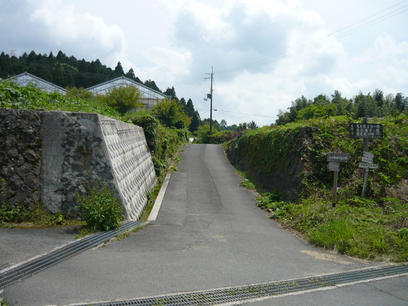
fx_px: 389
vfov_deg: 42.9
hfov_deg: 55.4
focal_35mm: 33
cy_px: 153
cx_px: 204
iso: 100
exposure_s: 1/250
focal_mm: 5.5
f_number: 8
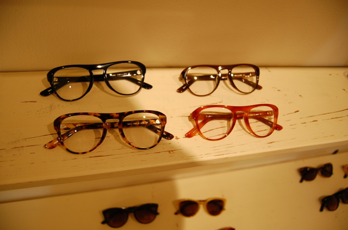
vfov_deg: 47.7
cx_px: 174
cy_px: 115
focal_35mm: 27
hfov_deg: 67.5
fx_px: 260
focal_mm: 18
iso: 200
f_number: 3.5
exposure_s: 1/25
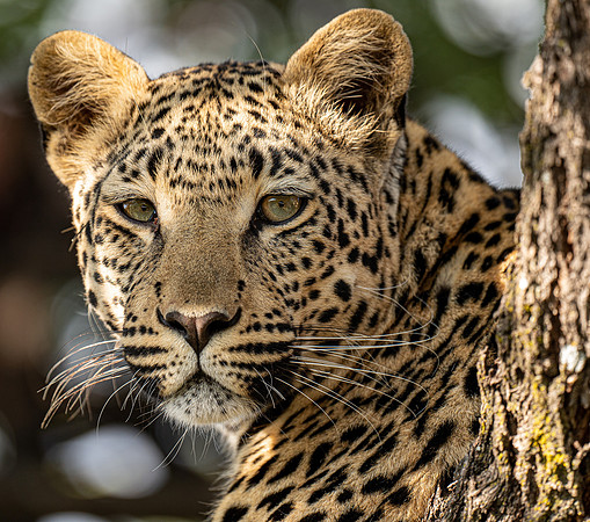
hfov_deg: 2.0
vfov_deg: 1.8
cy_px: 184
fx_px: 16872
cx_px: 307
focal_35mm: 927
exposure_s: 1/160
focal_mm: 600
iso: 250
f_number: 4
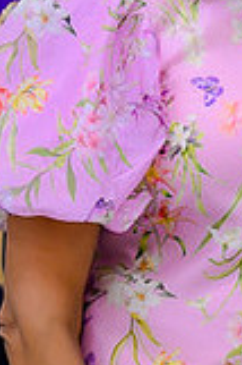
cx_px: 446
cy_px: -25
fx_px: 3506
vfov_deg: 5.9
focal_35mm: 347
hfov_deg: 3.9
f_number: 2.8
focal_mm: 70
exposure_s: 1/100
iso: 400
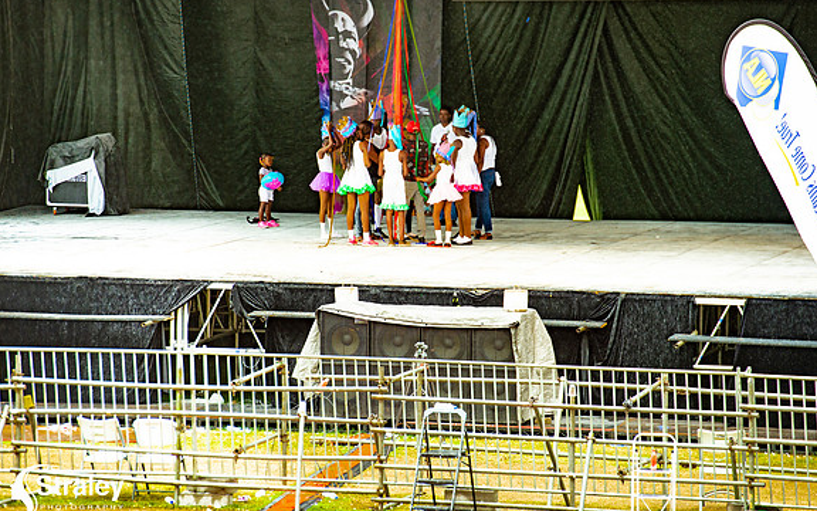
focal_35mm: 205
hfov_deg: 10.2
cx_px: 408
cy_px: 254
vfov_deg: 6.4
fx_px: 4565
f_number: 5
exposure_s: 1/160
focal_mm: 200
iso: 500
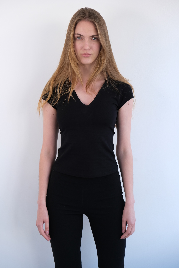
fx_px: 485
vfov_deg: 31.0
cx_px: 90
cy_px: 133
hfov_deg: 20.9
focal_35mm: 65
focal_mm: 42.5
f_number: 4
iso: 320
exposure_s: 1/125
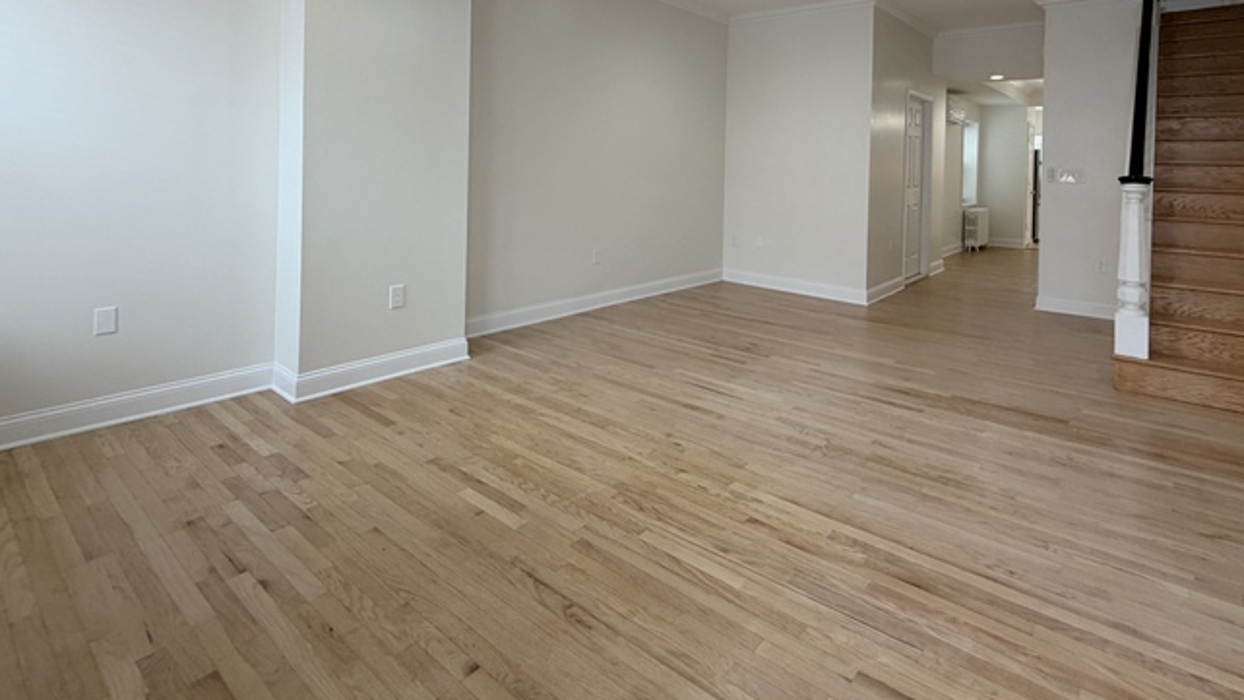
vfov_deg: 55.3
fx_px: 627
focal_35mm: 19
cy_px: 169
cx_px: 701
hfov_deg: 89.1
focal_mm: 2.22
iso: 125
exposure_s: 1/120
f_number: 2.2
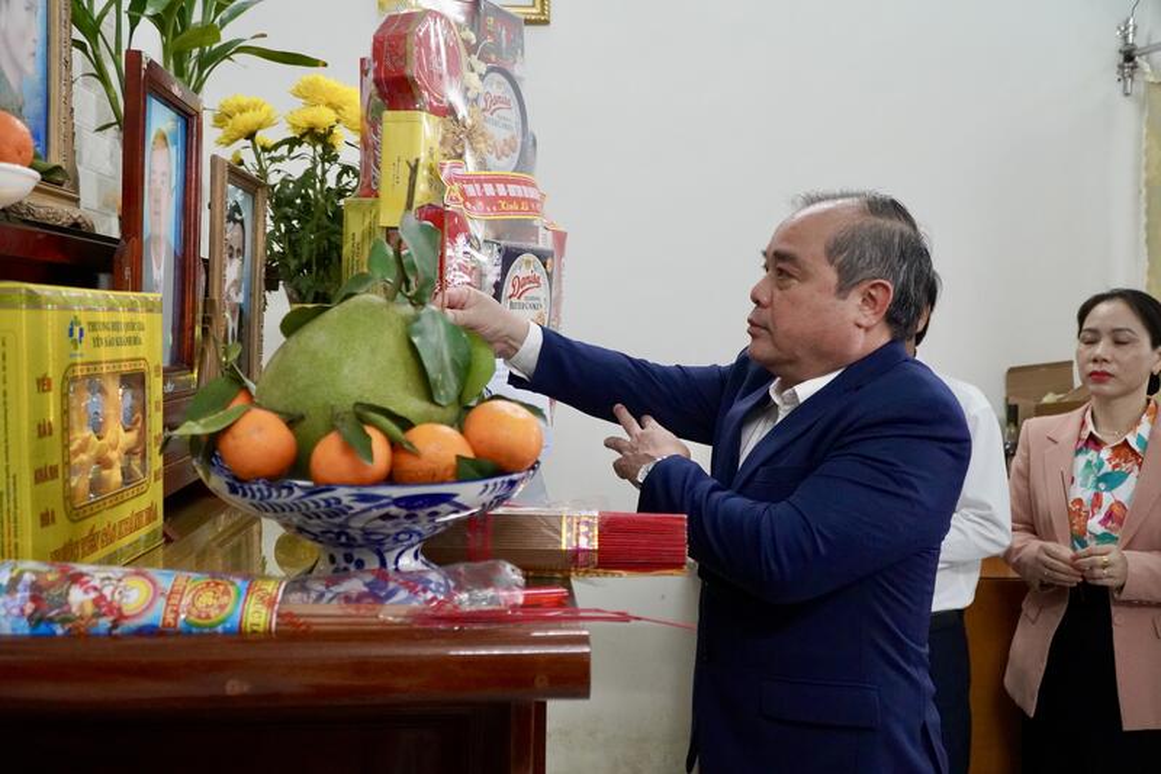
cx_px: 580
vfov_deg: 41.7
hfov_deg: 59.5
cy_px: 387
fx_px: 1016
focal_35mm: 32
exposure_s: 1/160
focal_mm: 21
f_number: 4
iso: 4000
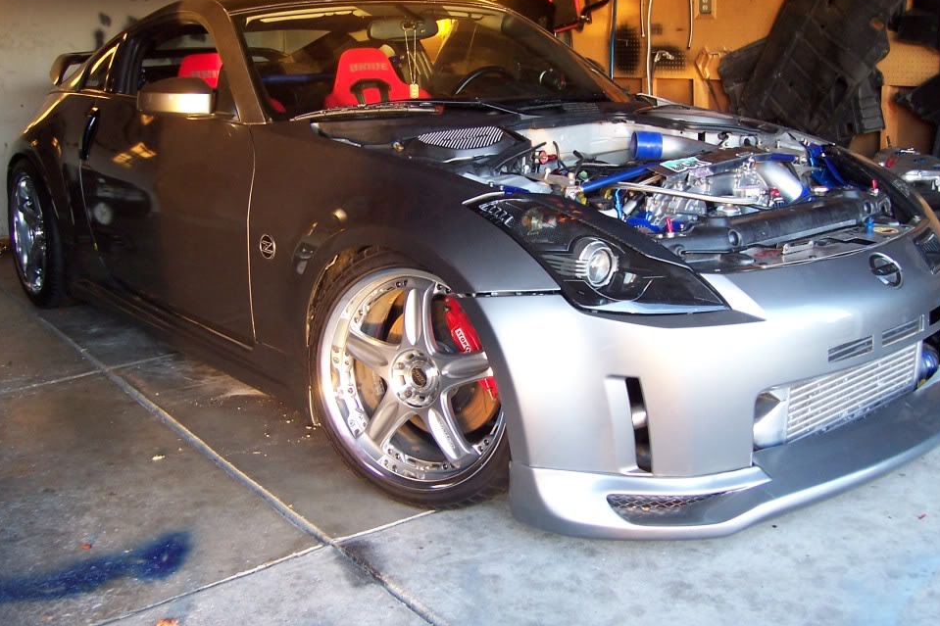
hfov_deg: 48.5
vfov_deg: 33.4
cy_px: 282
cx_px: 482
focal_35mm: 40
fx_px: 1044
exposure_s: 1/20
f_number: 3
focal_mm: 6
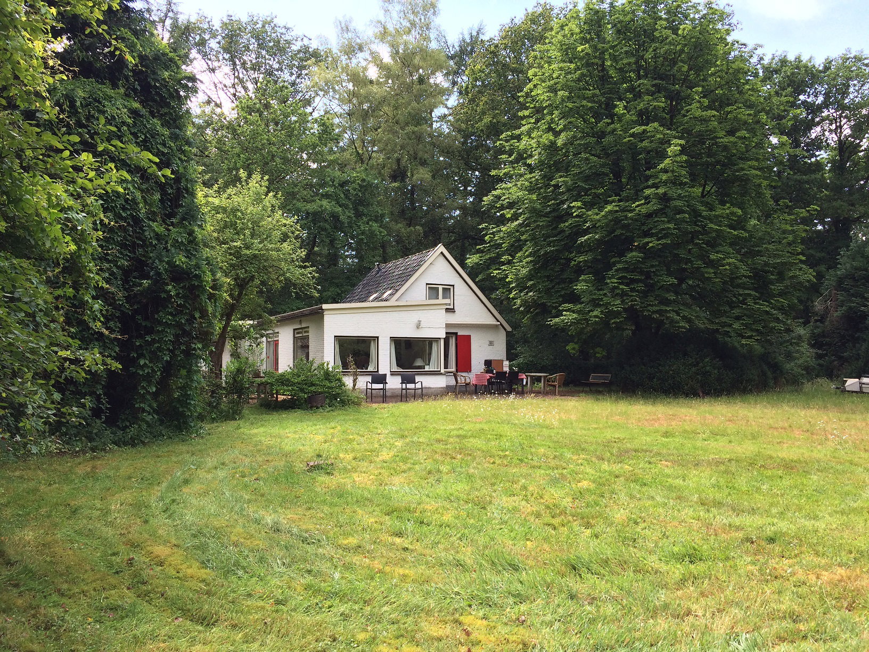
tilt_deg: +1.5
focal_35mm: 29
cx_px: 434
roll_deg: +0.9
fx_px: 728
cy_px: 326
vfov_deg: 48.2
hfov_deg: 61.7
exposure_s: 1/318
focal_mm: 4.15
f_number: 2.2
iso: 32
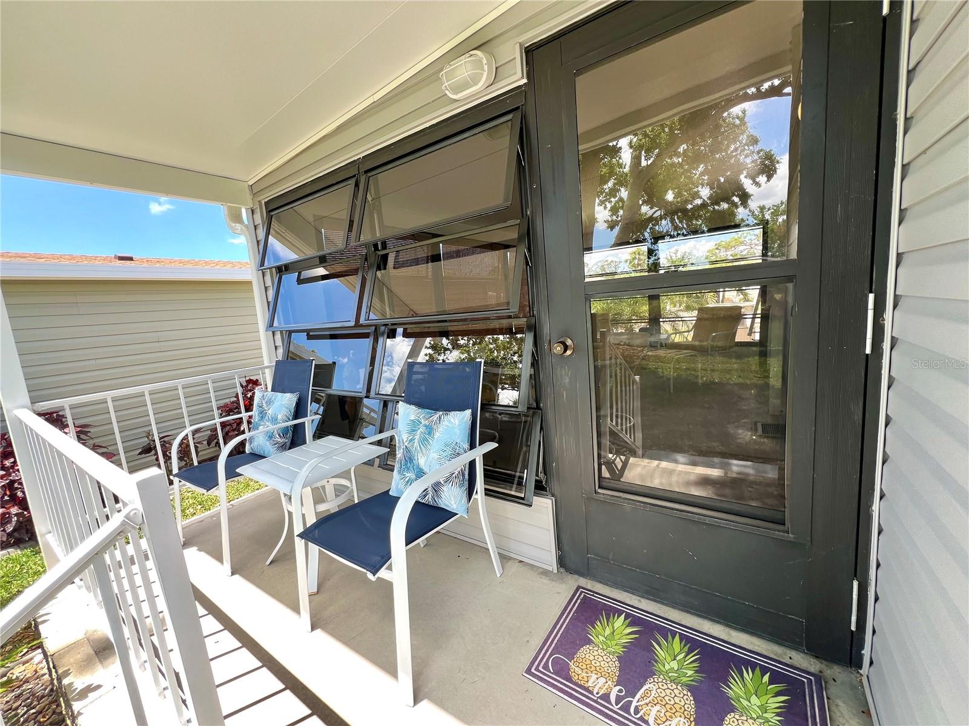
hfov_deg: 106.2
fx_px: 364
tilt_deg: -8.3
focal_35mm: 13
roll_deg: +5.2
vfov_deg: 89.9
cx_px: 484
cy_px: 363
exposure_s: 1/144
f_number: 1.8
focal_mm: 1.57
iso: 32
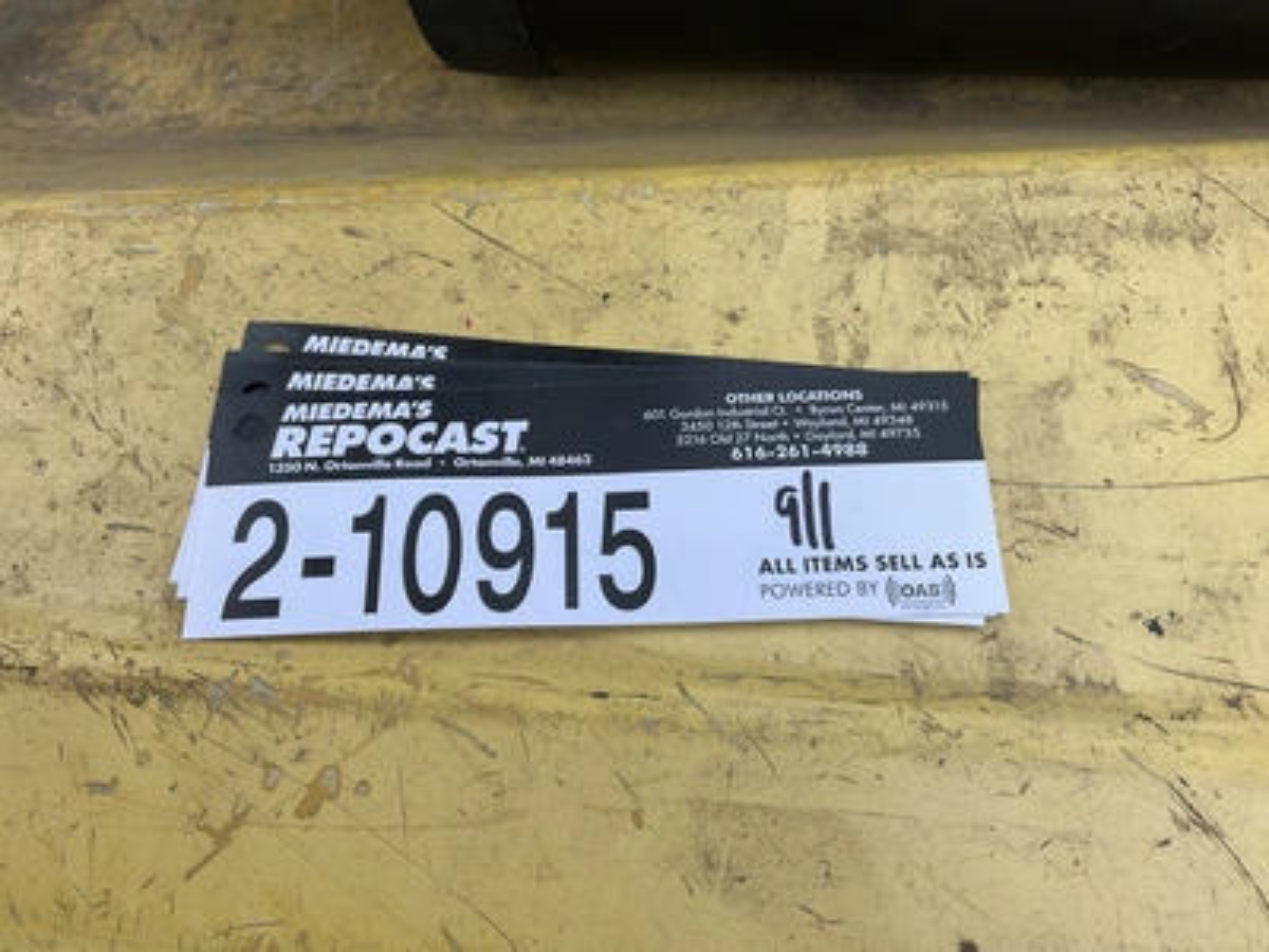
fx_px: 1063
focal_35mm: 29
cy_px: 476
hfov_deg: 61.7
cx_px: 634
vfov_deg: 48.2
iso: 20
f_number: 1.8
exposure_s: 1/122
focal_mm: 3
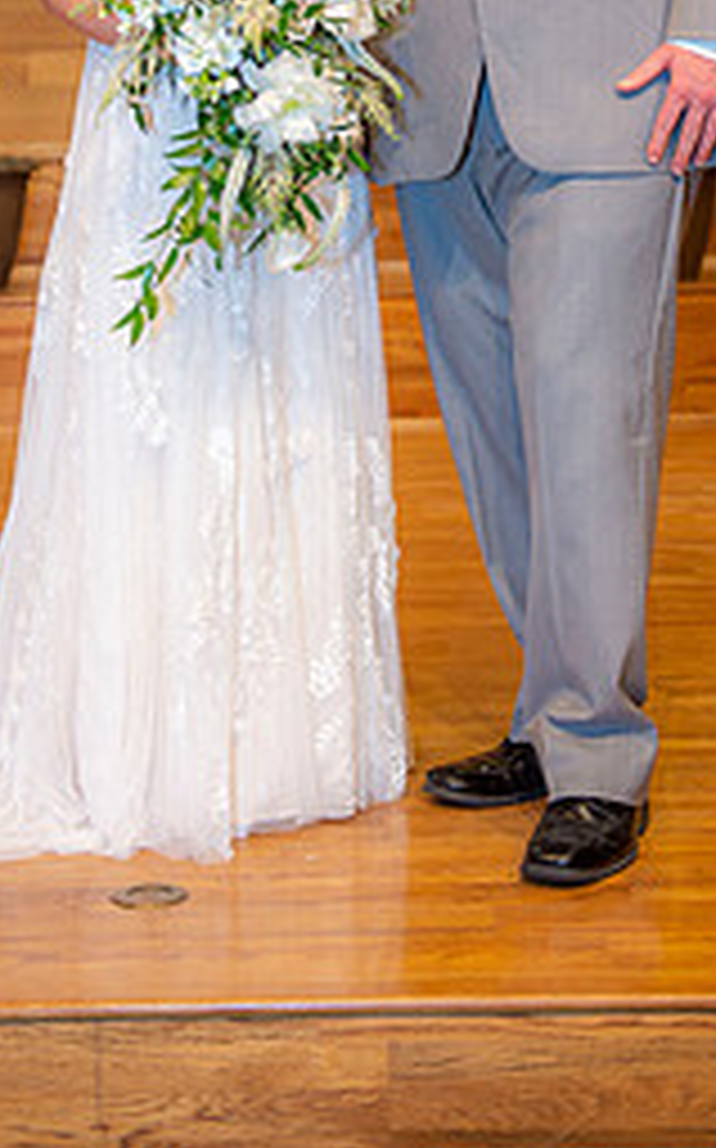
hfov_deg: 16.1
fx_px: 2533
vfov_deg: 24.9
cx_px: 367
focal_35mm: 81
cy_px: 140
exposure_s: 1/160
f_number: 2.8
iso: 800
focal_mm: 45
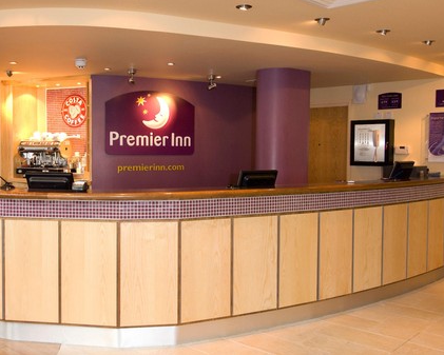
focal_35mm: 41
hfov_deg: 44.6
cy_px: 177
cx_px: 184
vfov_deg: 36.5
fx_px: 539
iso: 400
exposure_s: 1/10
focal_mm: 24
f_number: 8
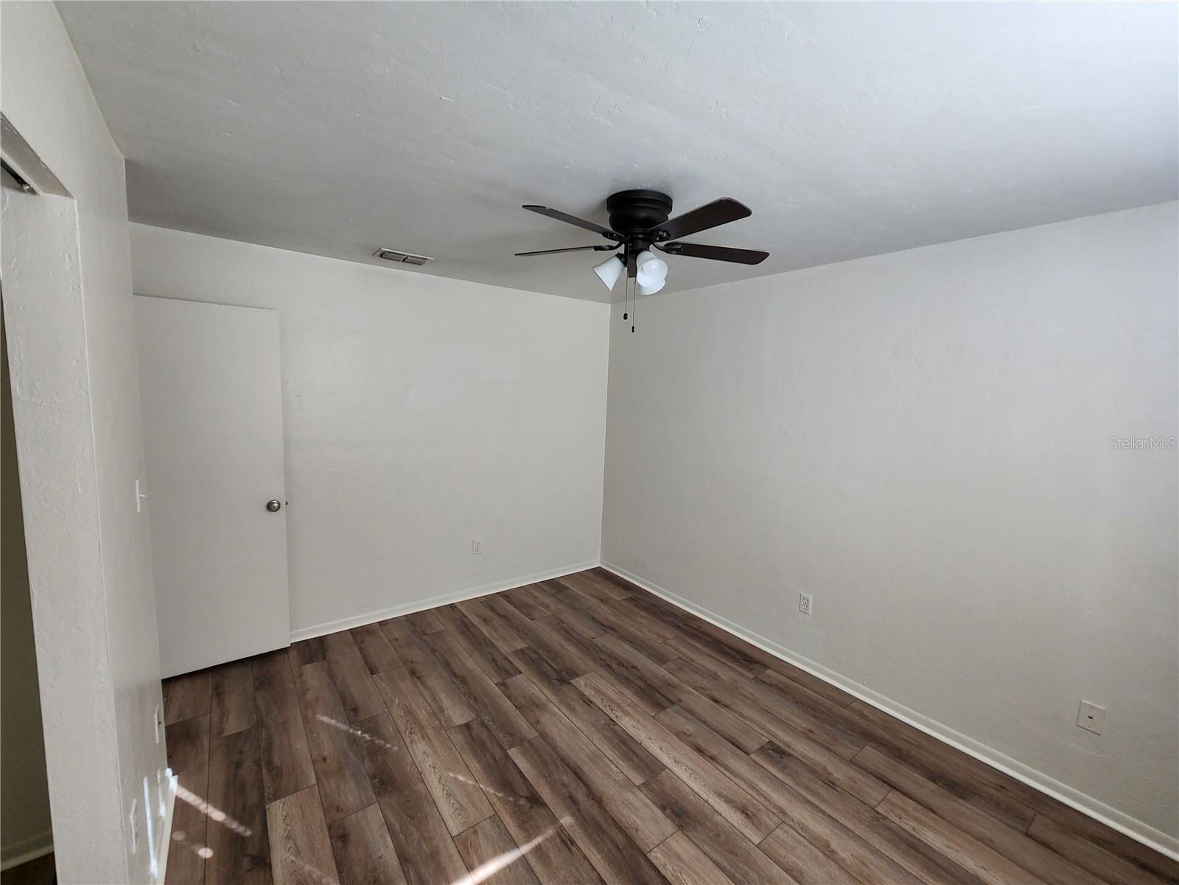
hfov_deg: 106.2
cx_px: 590
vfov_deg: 89.9
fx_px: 443
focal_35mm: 13
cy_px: 442
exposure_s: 1/60
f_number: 2.2
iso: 200
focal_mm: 2.2
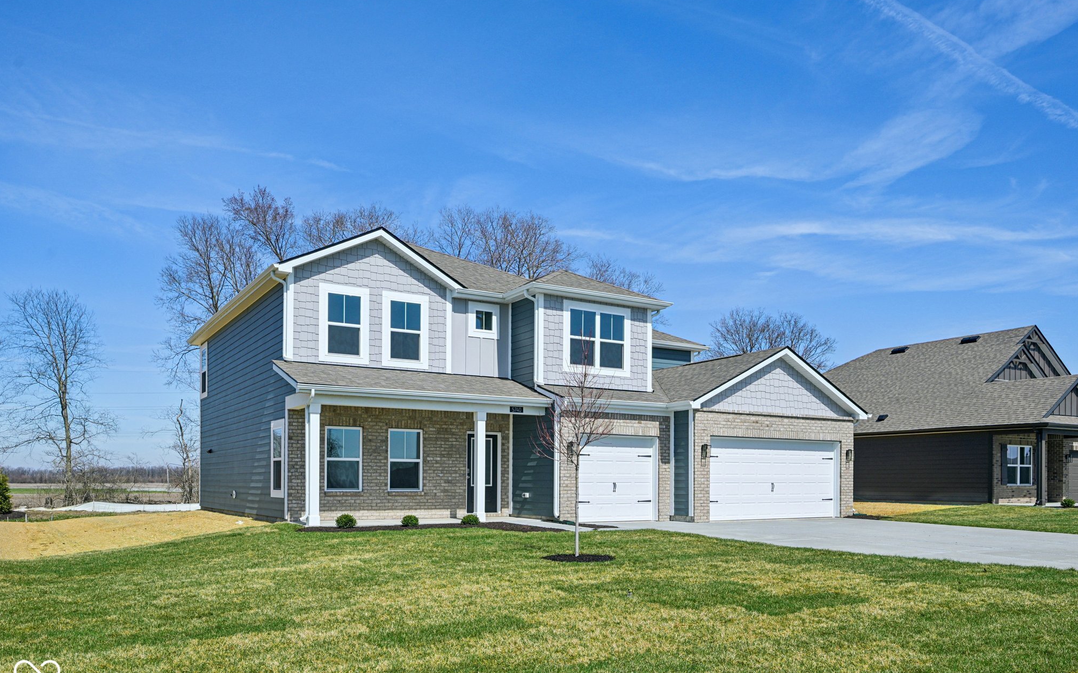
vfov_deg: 47.6
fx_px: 764
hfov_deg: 70.4
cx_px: 539
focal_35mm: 26
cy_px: 342
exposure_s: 1/500
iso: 100
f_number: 8
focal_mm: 25
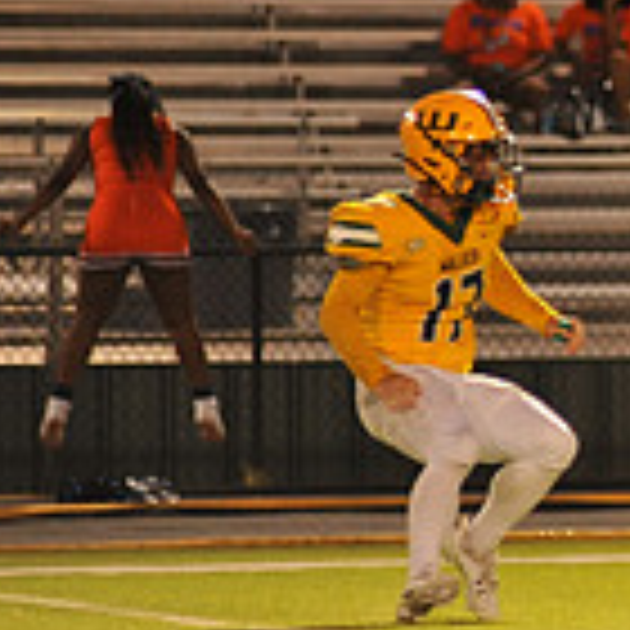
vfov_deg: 2.5
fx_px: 14516
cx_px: 1269
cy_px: 266
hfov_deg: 2.5
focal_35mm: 705
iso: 2000
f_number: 2.8
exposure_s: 1/250
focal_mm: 200
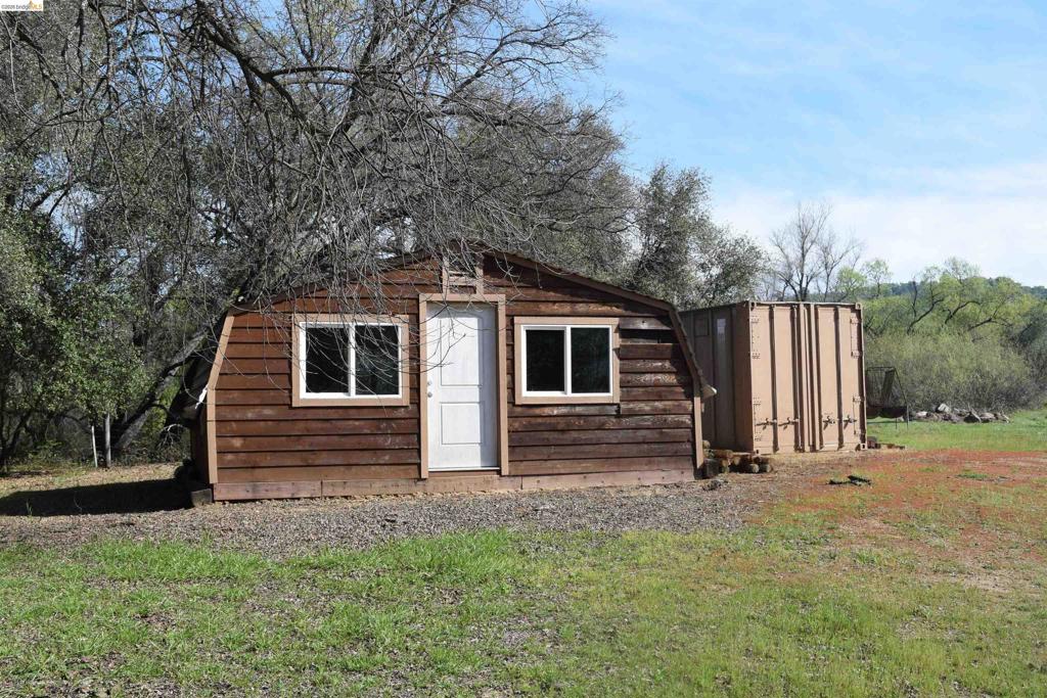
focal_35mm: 40
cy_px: 349
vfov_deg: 33.0
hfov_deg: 47.9
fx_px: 1178
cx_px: 524
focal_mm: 27
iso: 320
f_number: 8
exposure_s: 1/500
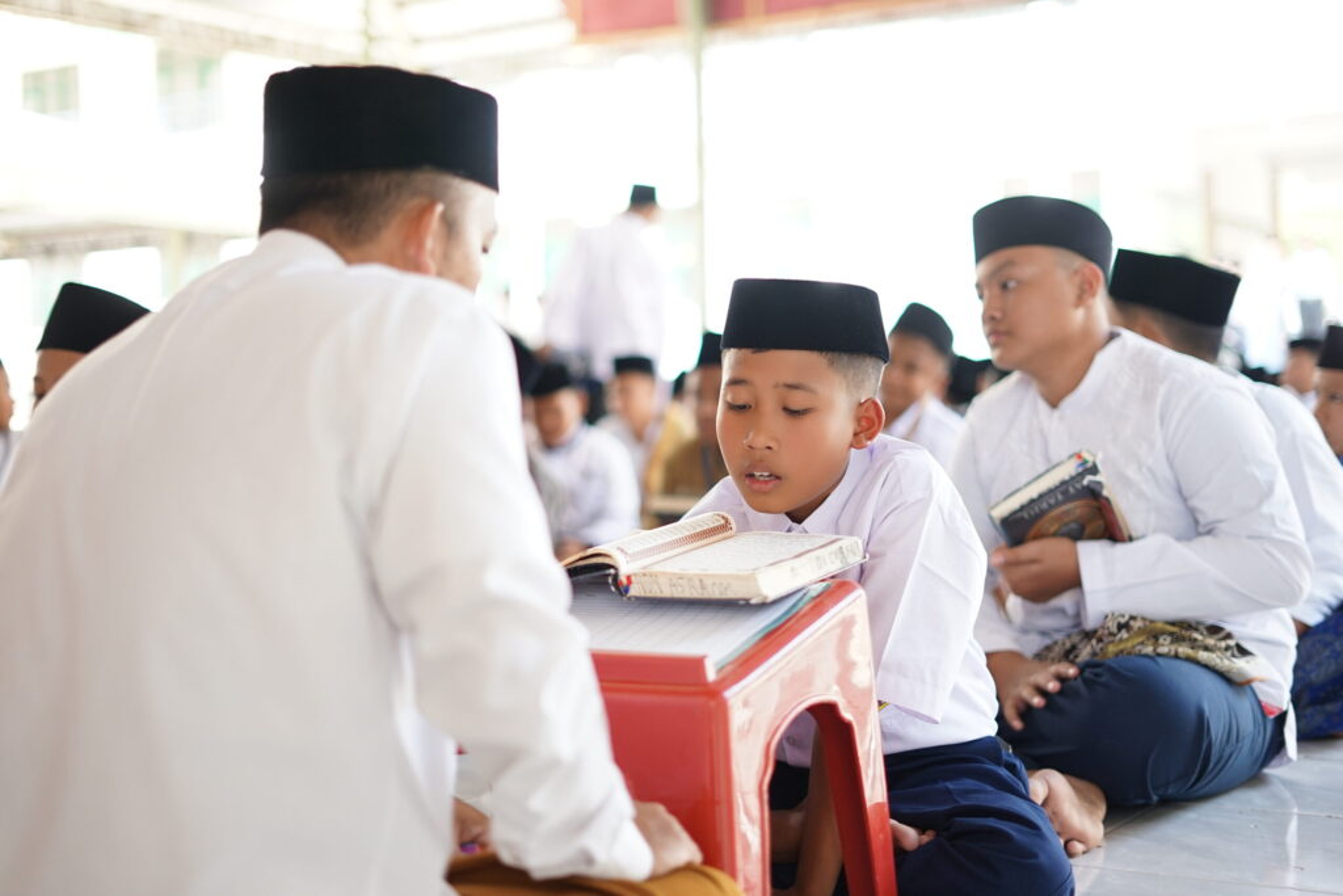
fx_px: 1865
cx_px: 672
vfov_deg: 27.0
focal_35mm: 50
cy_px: 448
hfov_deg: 39.6
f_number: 1.8
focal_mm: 50
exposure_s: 1/160
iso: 320
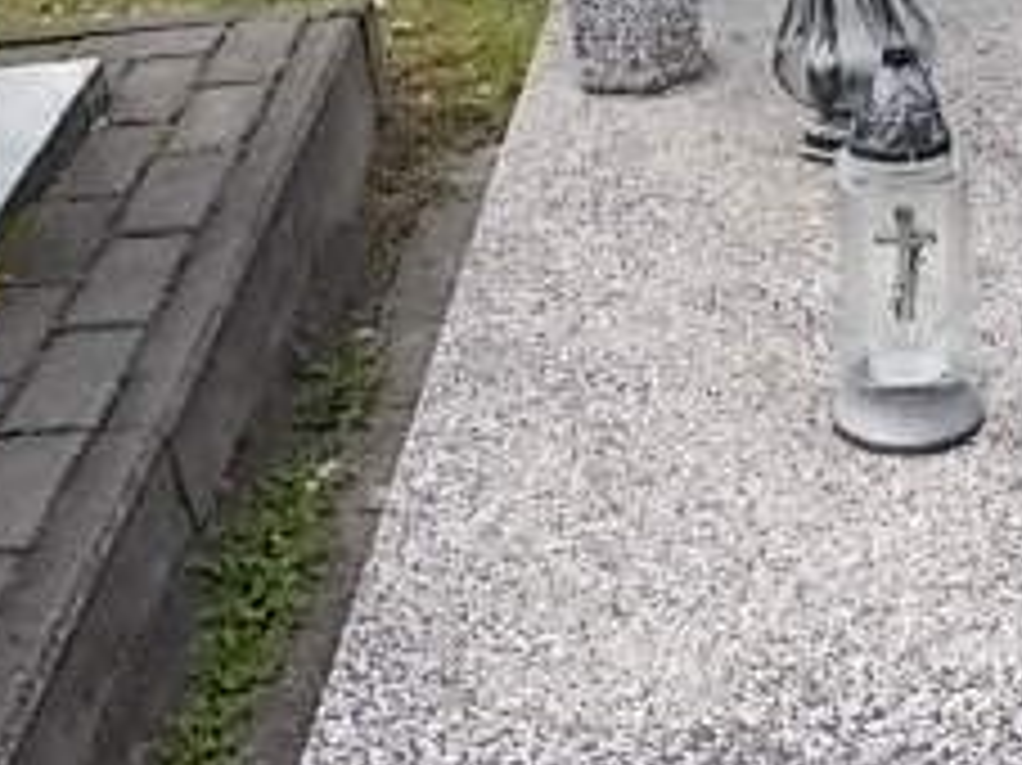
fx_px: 2331
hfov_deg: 24.6
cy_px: 346
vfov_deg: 18.6
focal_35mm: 79
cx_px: 653
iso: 80
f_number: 2.7
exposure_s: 1/400
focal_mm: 4
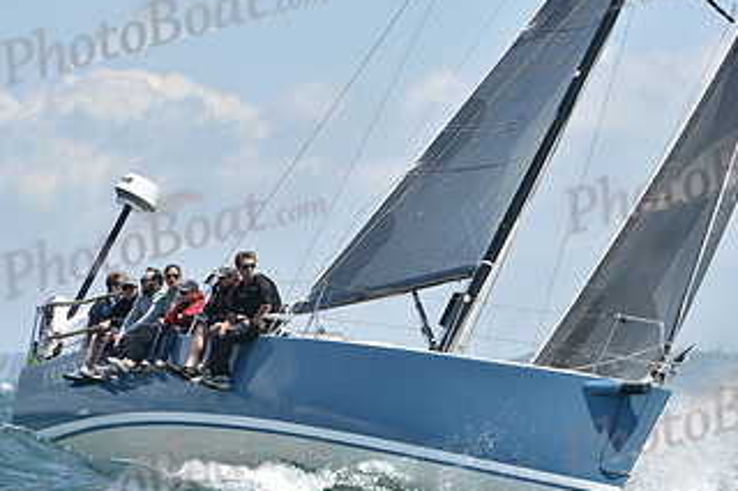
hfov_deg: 5.7
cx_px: 447
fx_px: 7437
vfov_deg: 3.8
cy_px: 326
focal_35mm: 363
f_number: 6.3
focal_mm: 200
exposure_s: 1/1250
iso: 250
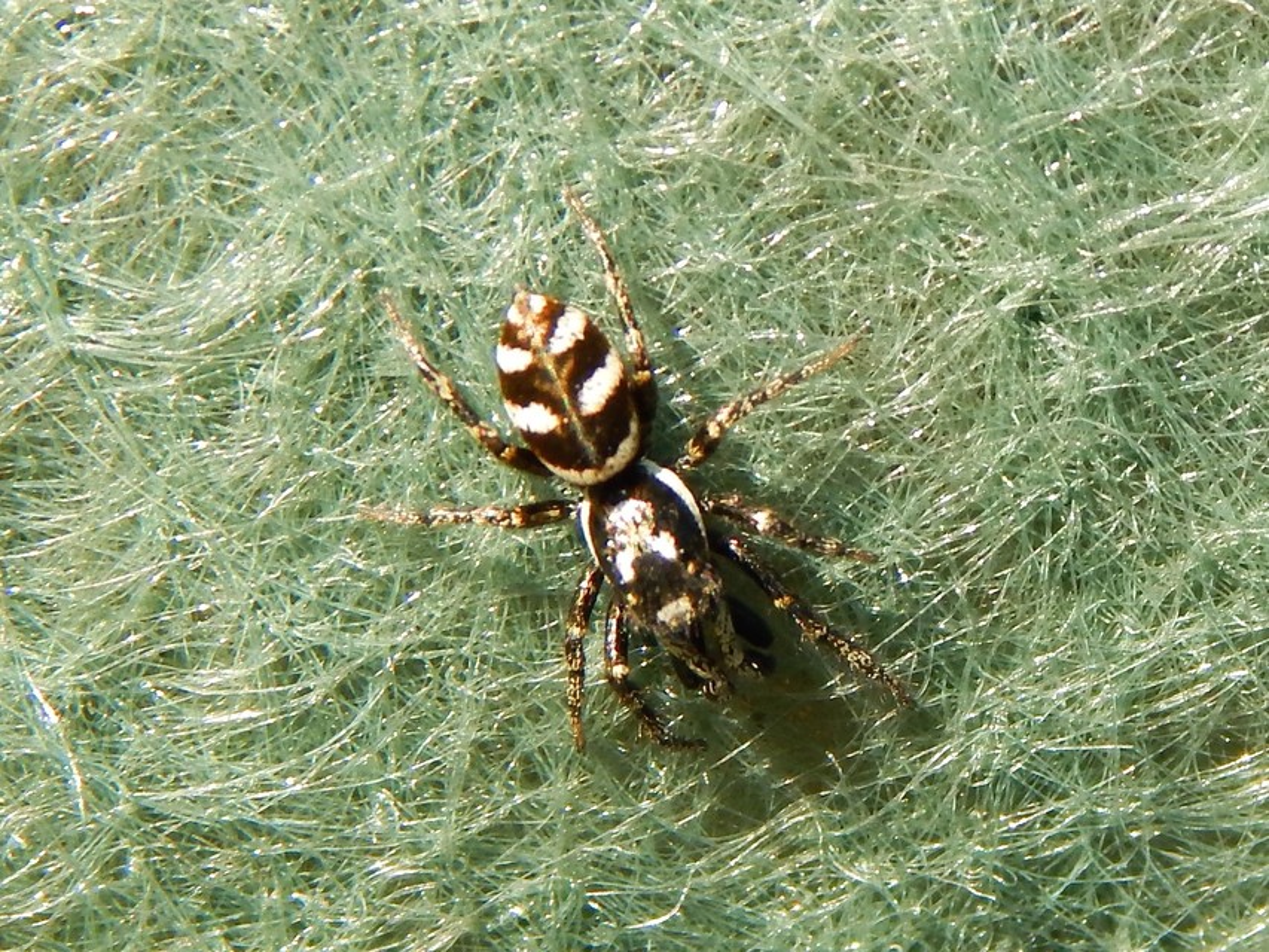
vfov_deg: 13.0
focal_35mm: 114
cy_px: 476
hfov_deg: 17.3
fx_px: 4180
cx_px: 634
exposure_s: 1/320
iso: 125
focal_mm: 20.5
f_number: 4.6
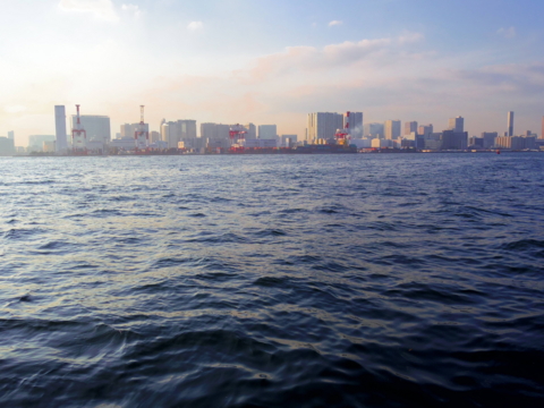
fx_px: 503
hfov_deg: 56.8
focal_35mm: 32
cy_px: 204
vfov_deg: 44.2
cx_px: 272
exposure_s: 1/1000
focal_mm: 7
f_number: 4.5
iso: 200
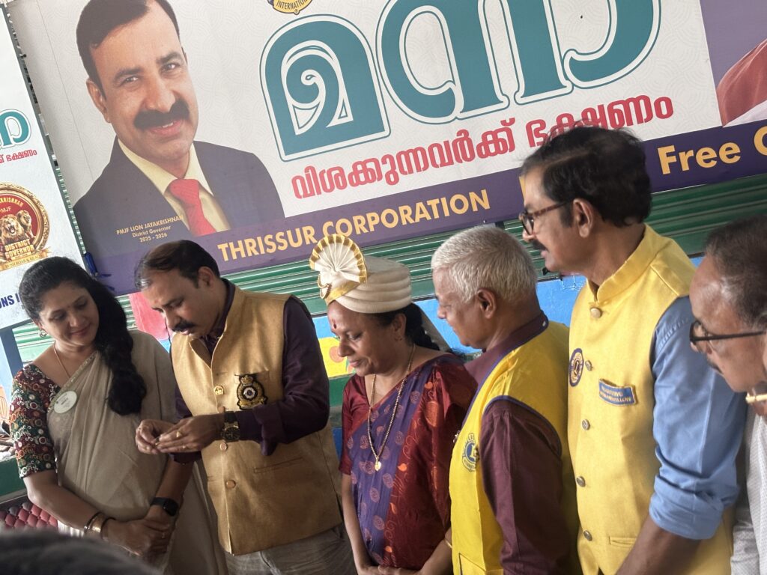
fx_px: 1064
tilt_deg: -7.7
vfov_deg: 30.3
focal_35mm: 48
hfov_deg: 39.7
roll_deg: +13.3
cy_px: 288
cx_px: 384
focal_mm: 6.86
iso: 400
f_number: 1.78
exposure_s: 1/40
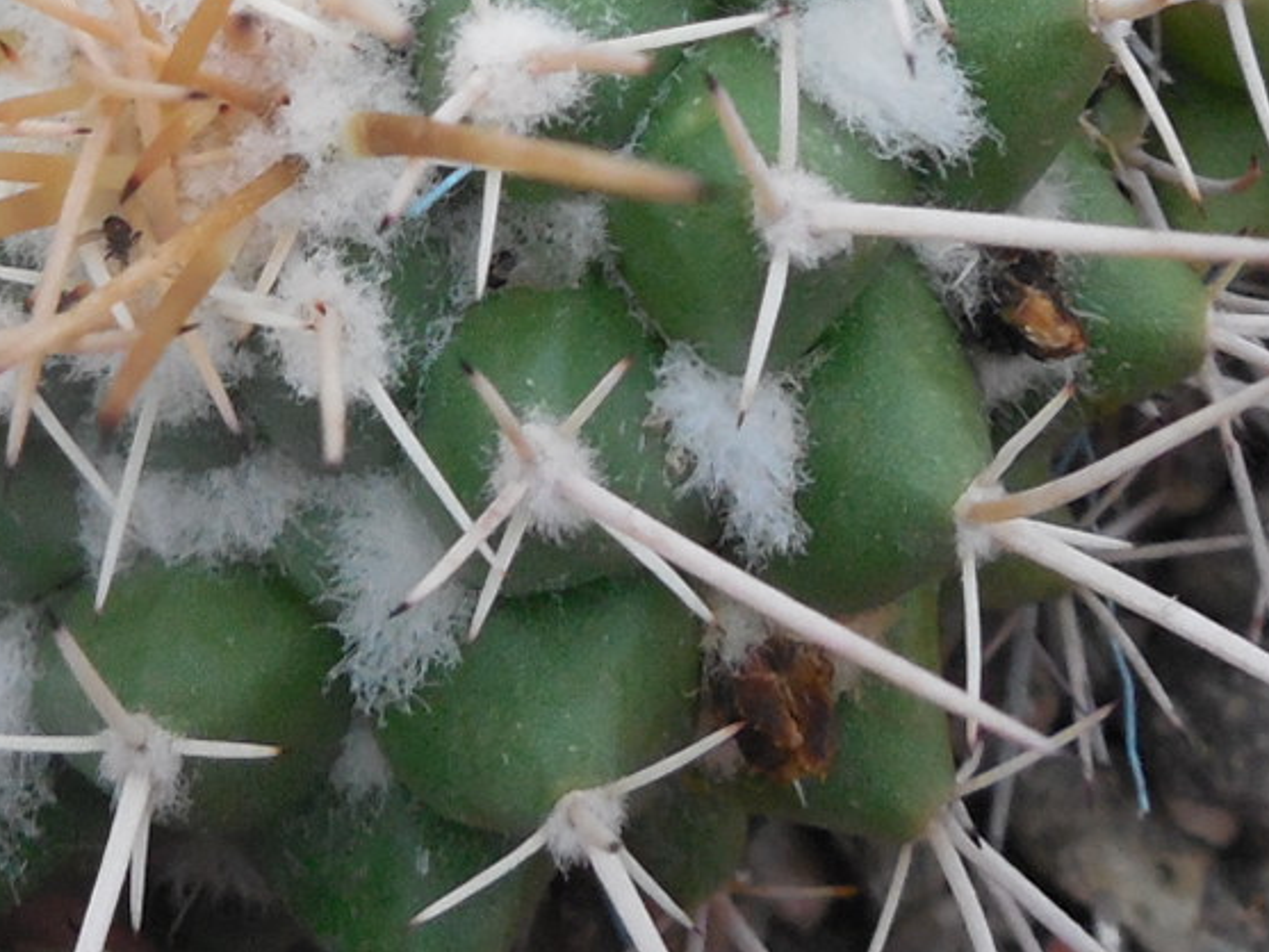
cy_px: -394
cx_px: 171
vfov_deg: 15.5
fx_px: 3263
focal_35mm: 89
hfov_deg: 21.6
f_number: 3.6
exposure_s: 1/25
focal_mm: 5.6
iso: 400
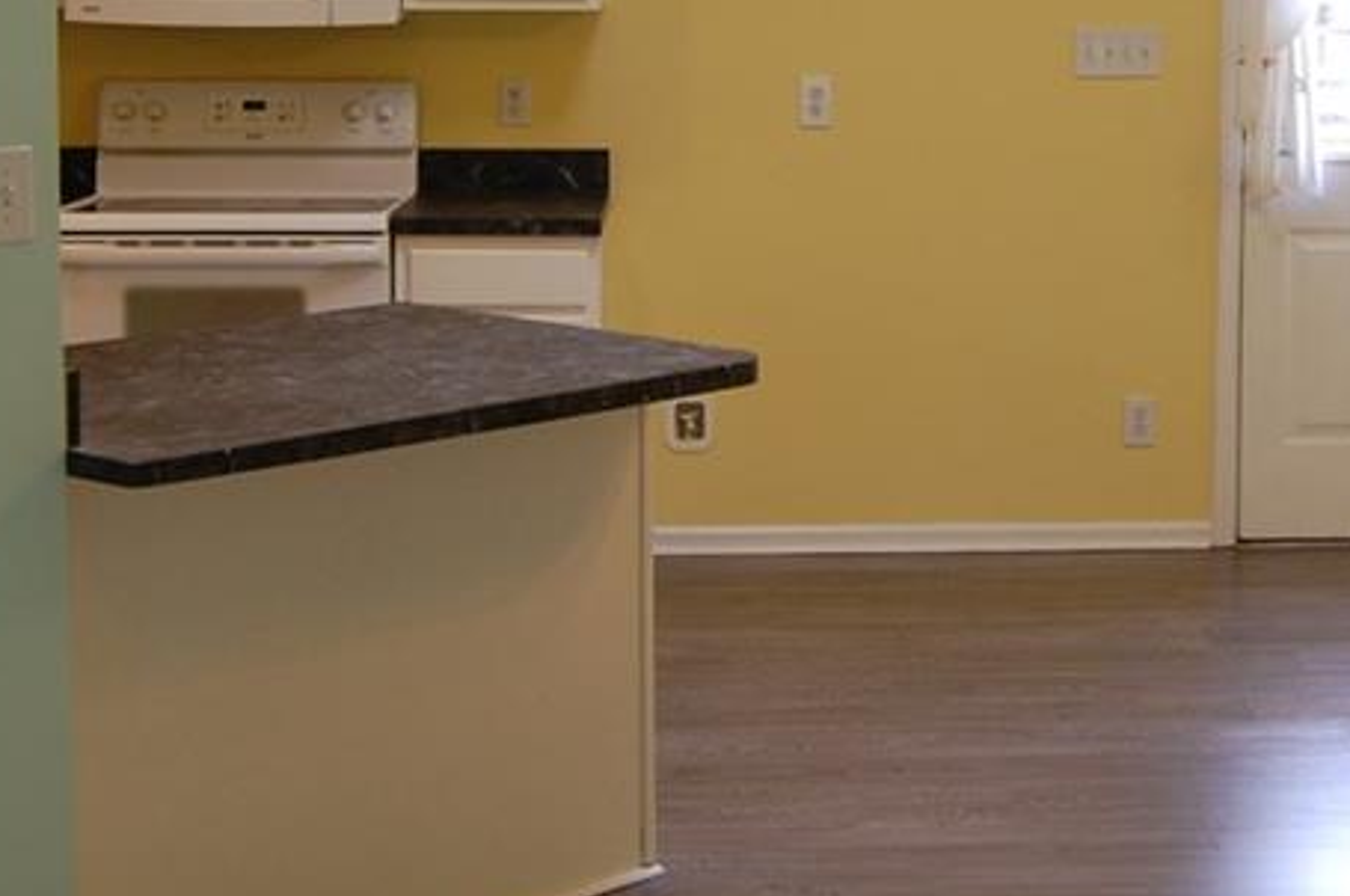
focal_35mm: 81
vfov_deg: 16.6
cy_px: 128
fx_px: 3033
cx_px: 911
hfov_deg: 25.0
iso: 400
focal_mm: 24
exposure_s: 1/80
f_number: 4.5
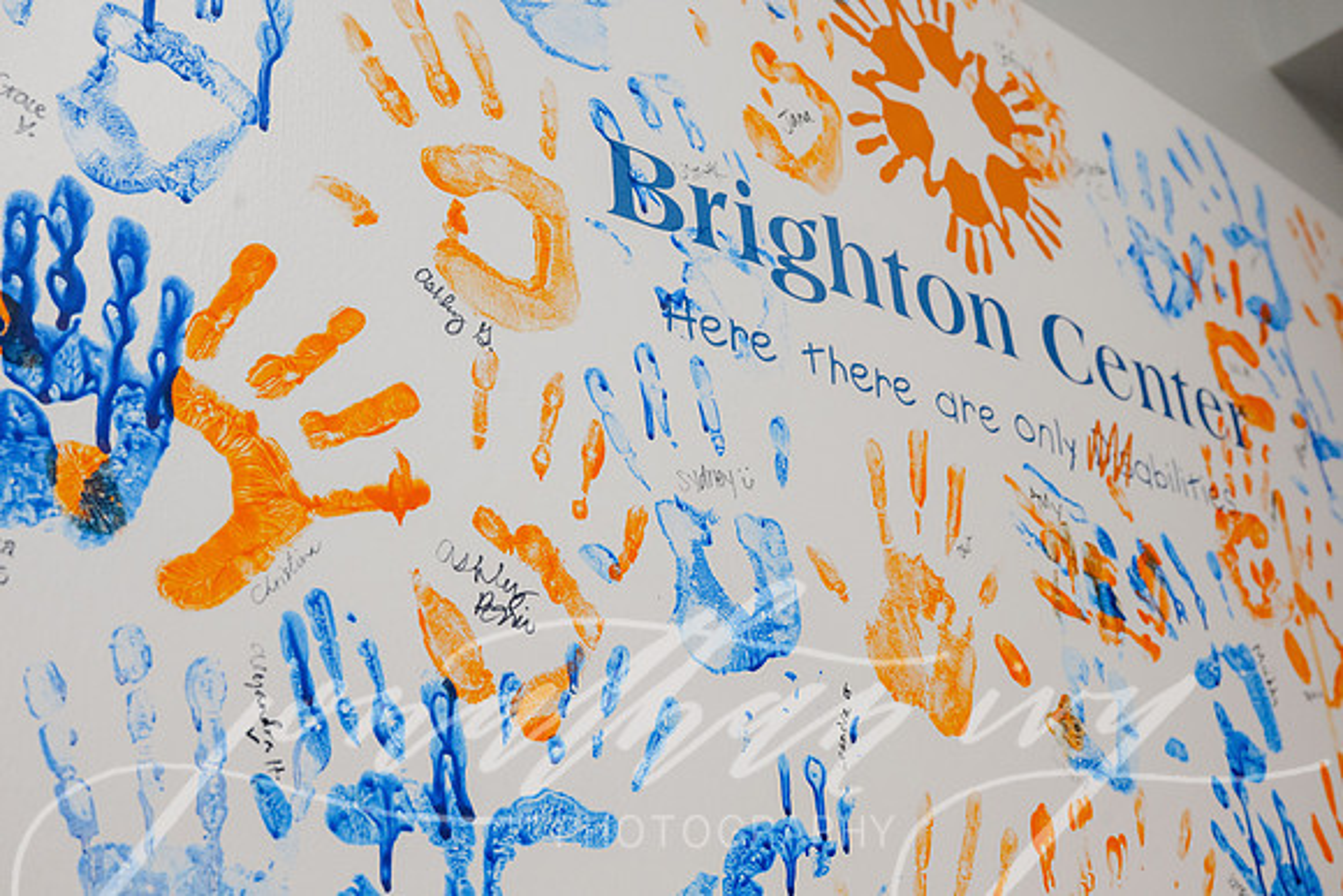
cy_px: 448
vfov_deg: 30.5
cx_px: 672
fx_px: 1642
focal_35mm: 44
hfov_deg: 44.5
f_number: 7.1
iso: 1600
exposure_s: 1/200
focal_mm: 44
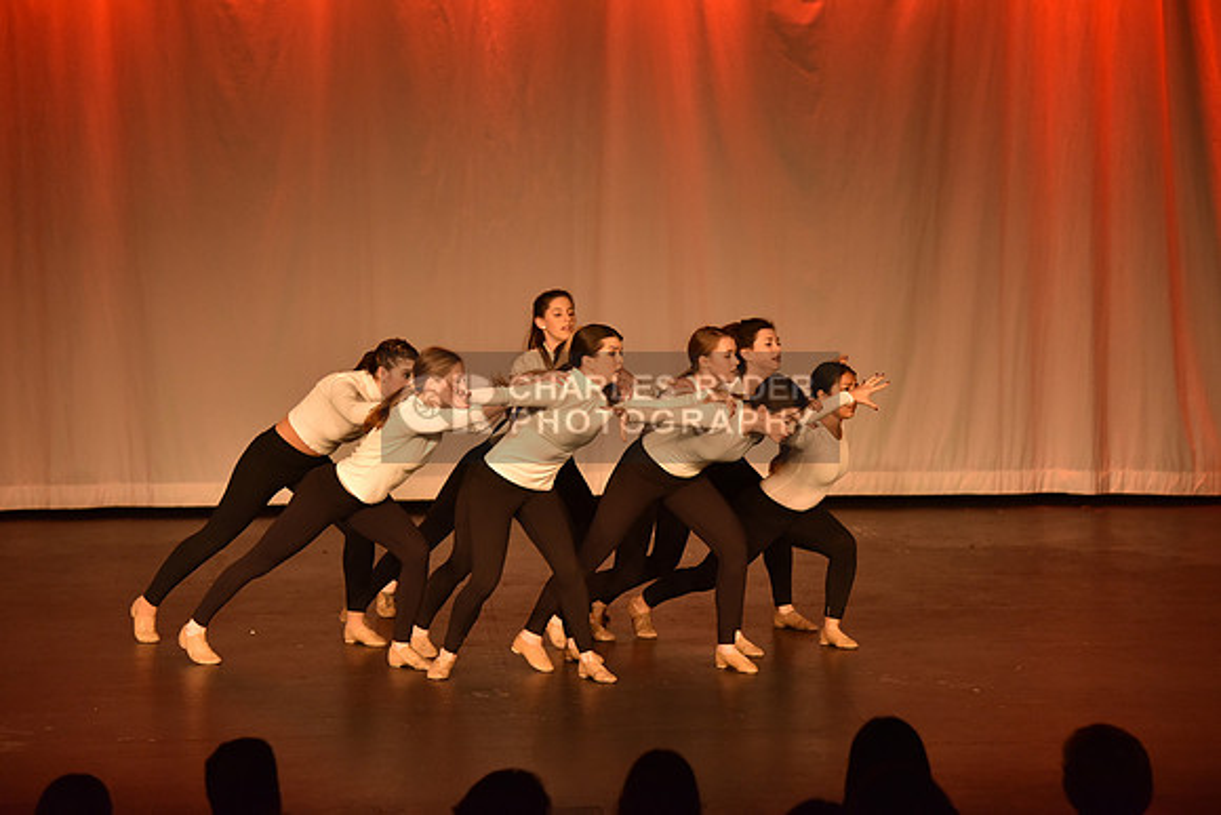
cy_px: 408
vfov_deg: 10.2
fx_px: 4580
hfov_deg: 15.2
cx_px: 610
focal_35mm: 135
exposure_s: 1/250
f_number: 5
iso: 2000
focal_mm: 135
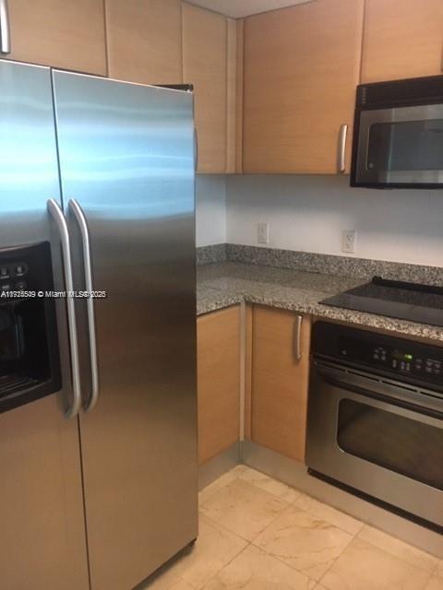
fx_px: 495
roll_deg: +0.5
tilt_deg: -14.8
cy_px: 295
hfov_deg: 48.2
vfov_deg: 61.7
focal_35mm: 29
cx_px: 222
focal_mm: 4.15
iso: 200
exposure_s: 1/24
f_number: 2.2
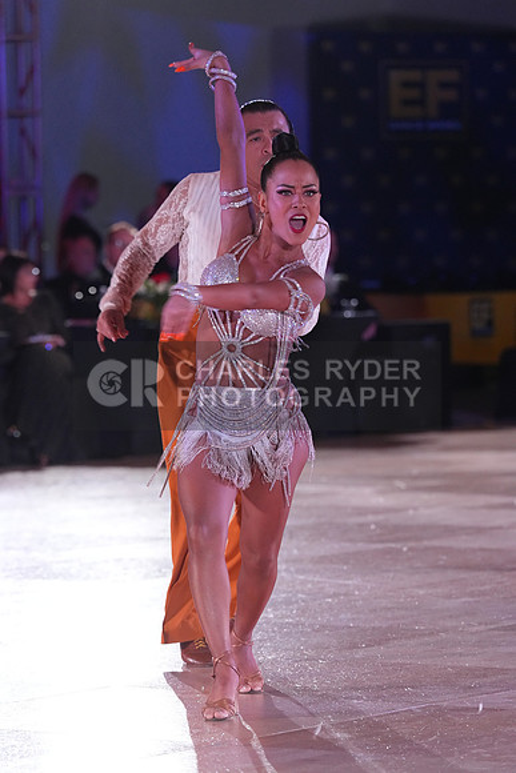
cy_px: 386
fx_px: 4297
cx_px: 258
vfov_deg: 10.3
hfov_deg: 6.9
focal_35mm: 200
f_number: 5
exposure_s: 1/250
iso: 4000
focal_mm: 200
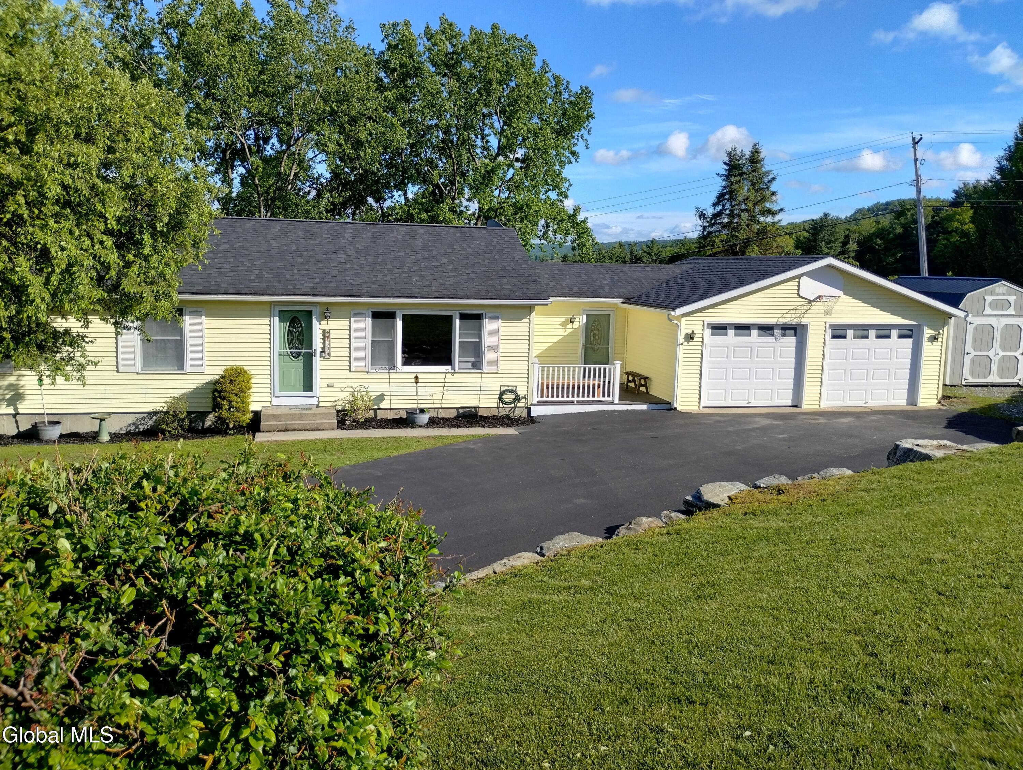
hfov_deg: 63.4
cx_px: 512
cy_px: 385
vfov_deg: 49.8
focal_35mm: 28
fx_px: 829
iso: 100
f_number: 1.8
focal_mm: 4.27
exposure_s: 1/649
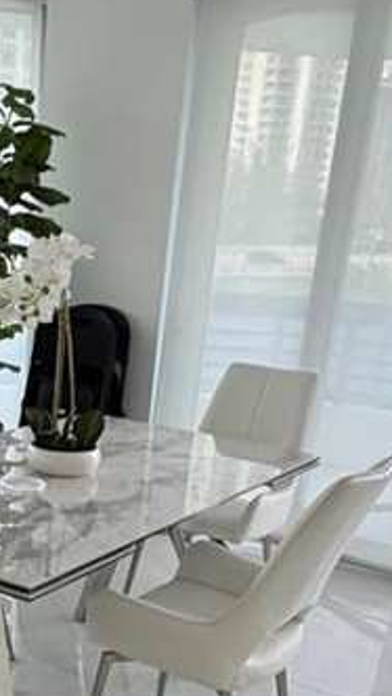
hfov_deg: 23.9
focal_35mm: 49
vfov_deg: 38.9
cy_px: 635
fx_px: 905
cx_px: 48
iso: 320
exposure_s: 1/120
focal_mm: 2.22
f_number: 2.2
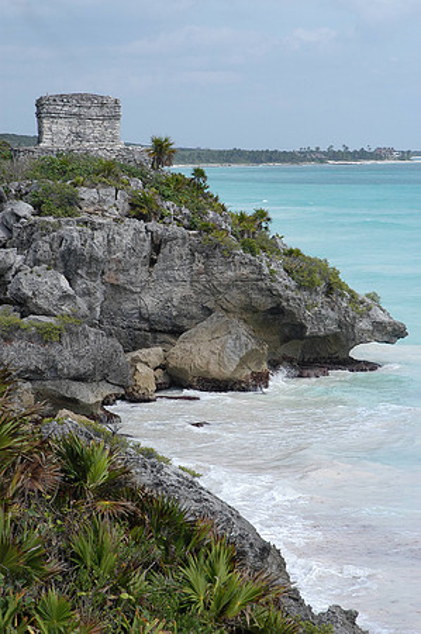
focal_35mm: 135
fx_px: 2373
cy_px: 317
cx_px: 210
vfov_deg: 15.2
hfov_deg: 10.1
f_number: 7.1
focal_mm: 90
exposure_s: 1/750
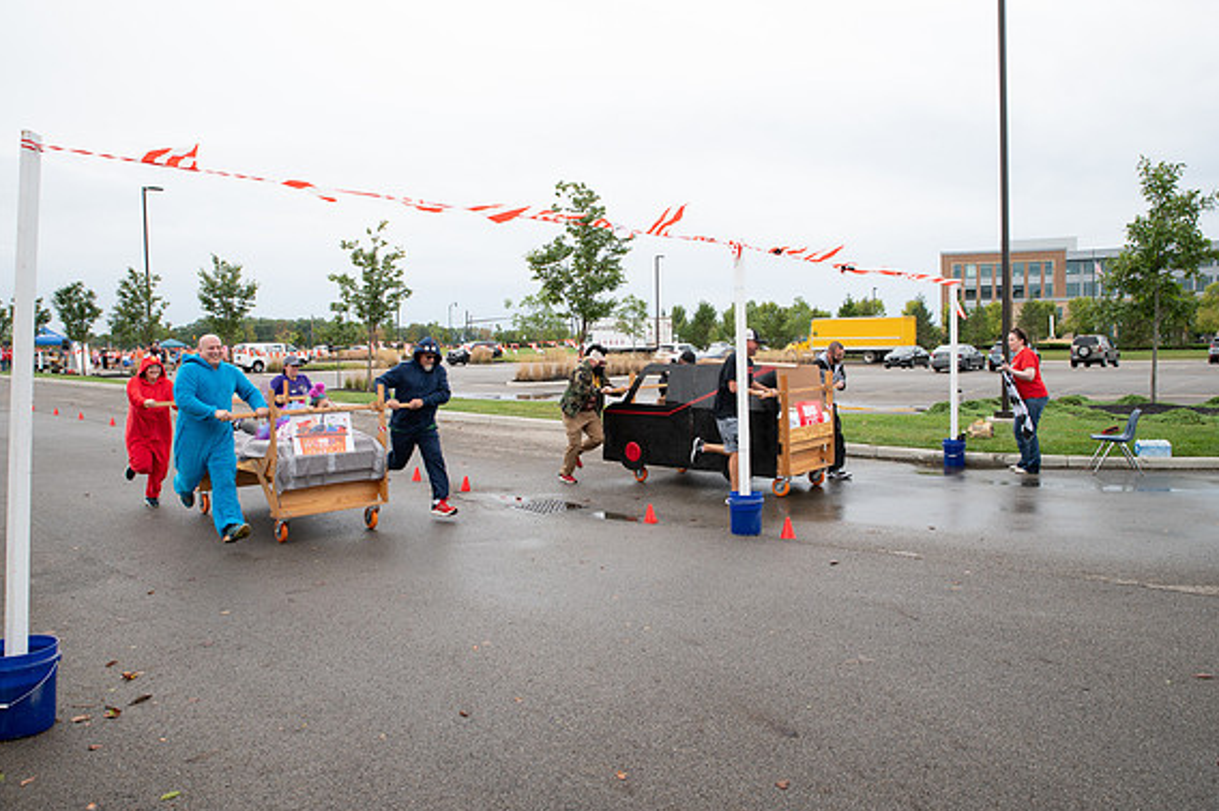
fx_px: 846
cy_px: 408
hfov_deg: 71.5
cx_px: 605
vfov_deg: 51.2
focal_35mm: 25
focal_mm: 24
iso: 640
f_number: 7.1
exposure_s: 1/320
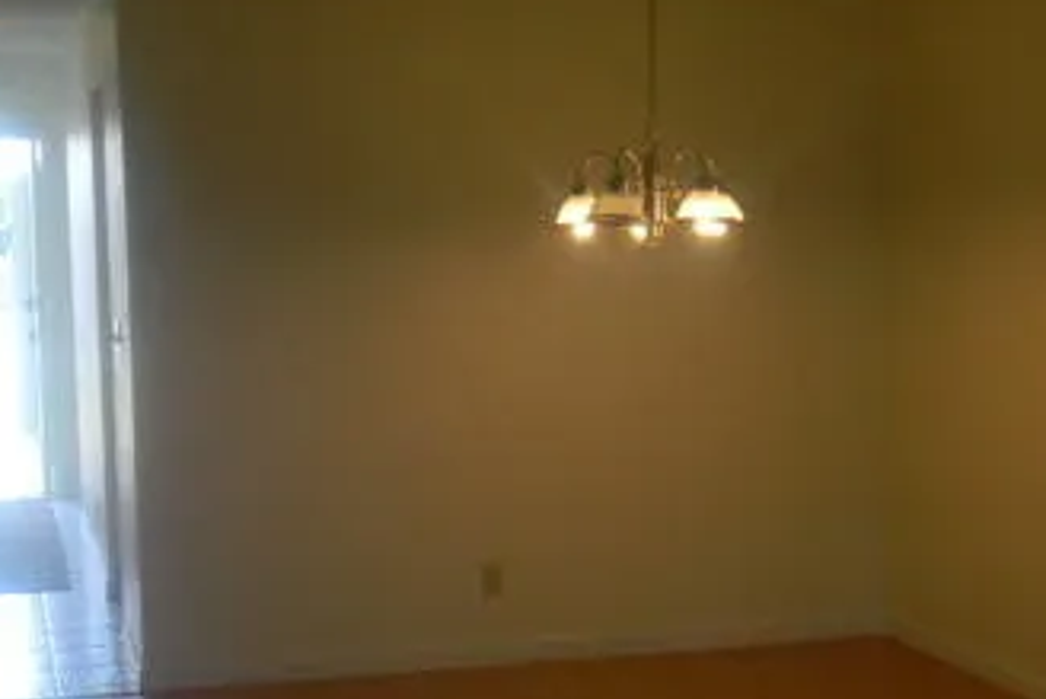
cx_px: 564
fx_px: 2064
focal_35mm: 71
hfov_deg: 28.4
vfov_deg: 19.2
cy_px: 389
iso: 80
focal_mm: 6.3
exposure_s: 1/41
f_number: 3.6
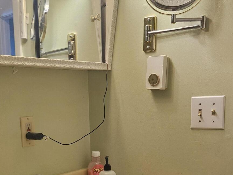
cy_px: 157
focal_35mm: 53
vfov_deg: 26.6
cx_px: 64
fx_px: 357
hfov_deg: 35.5
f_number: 1.8
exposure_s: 1/120
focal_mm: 5.4
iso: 160
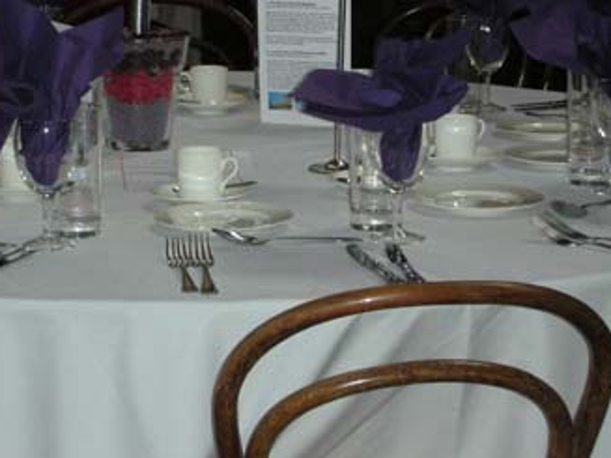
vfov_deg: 11.0
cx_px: 176
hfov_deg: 14.7
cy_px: 92
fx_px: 2364
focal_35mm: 134
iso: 216
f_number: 4.1
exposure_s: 1/120
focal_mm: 12.2
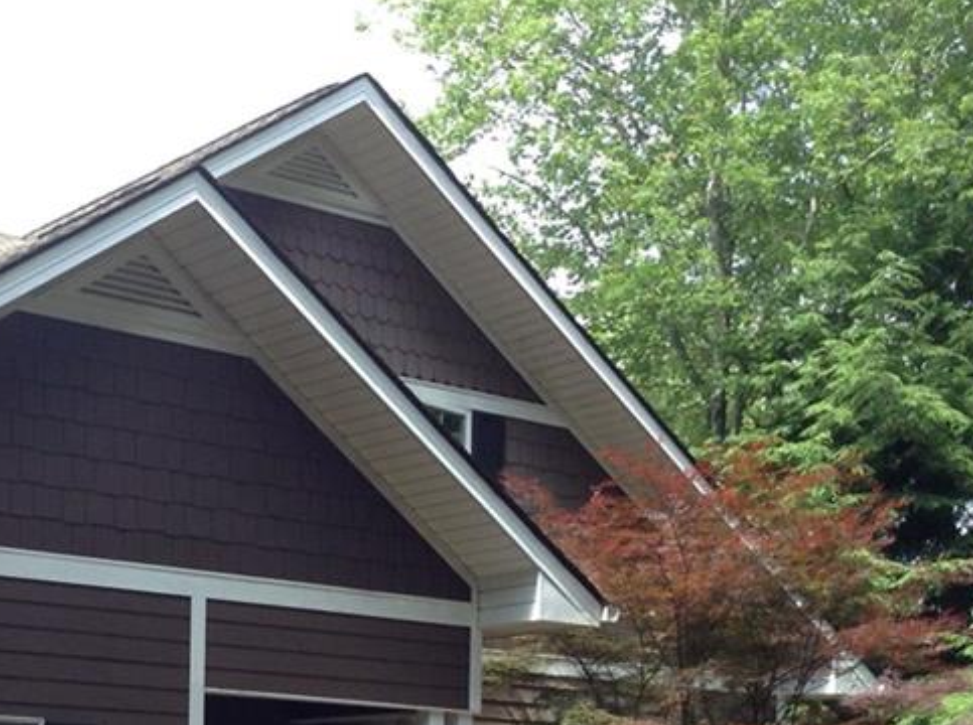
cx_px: 97
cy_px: 729
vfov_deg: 20.3
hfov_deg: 26.9
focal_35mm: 70
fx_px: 1963
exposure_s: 1/234
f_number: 2.4
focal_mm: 3.3
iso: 32
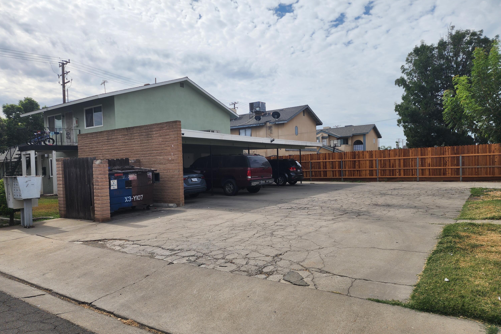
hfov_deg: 73.7
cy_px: 171
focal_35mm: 24
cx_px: 250
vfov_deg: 53.1
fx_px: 334
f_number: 1.8
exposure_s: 1/1859
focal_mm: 6.4
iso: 12
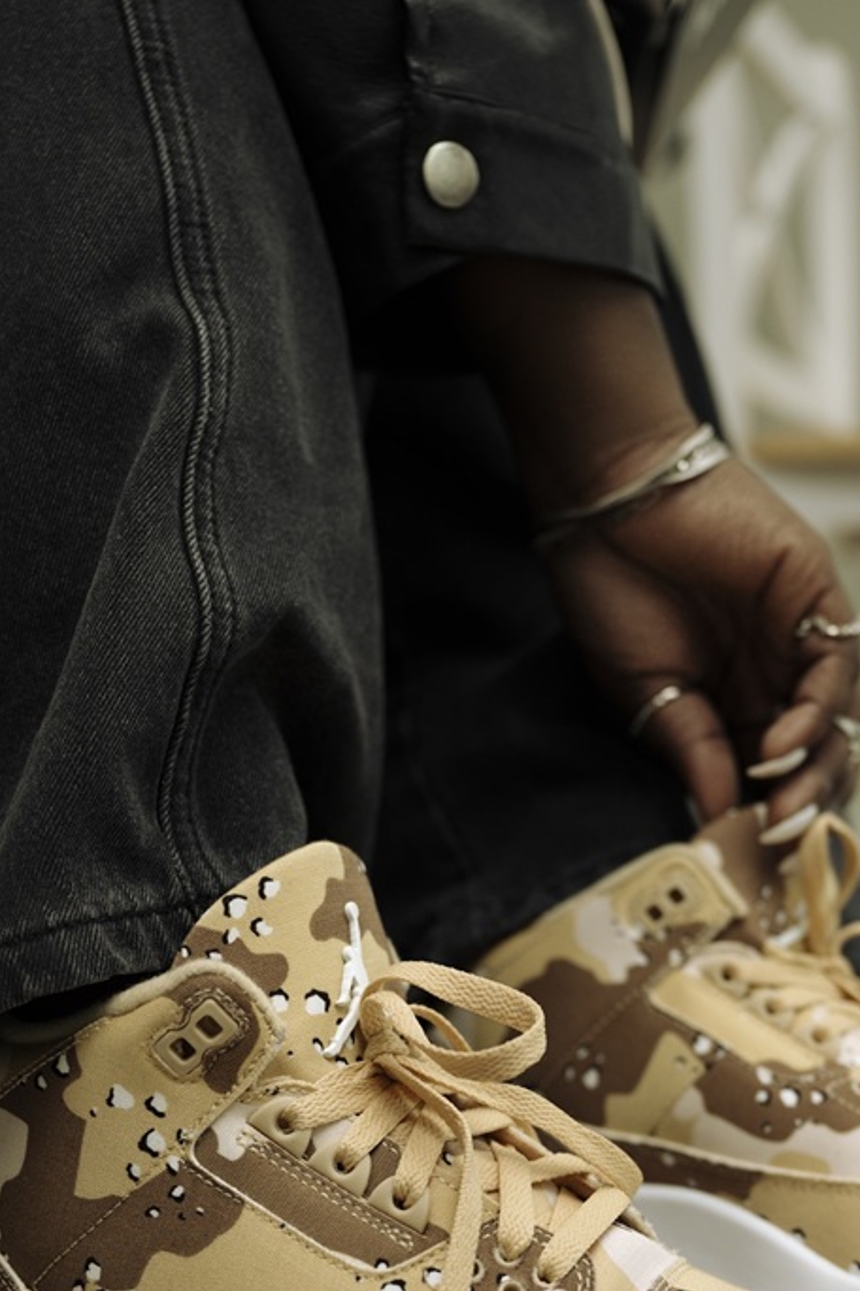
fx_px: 1930
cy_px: 893
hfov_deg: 25.1
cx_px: 478
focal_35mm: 54
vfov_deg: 36.5
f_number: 3.2
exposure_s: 1/200
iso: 640
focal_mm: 33.5
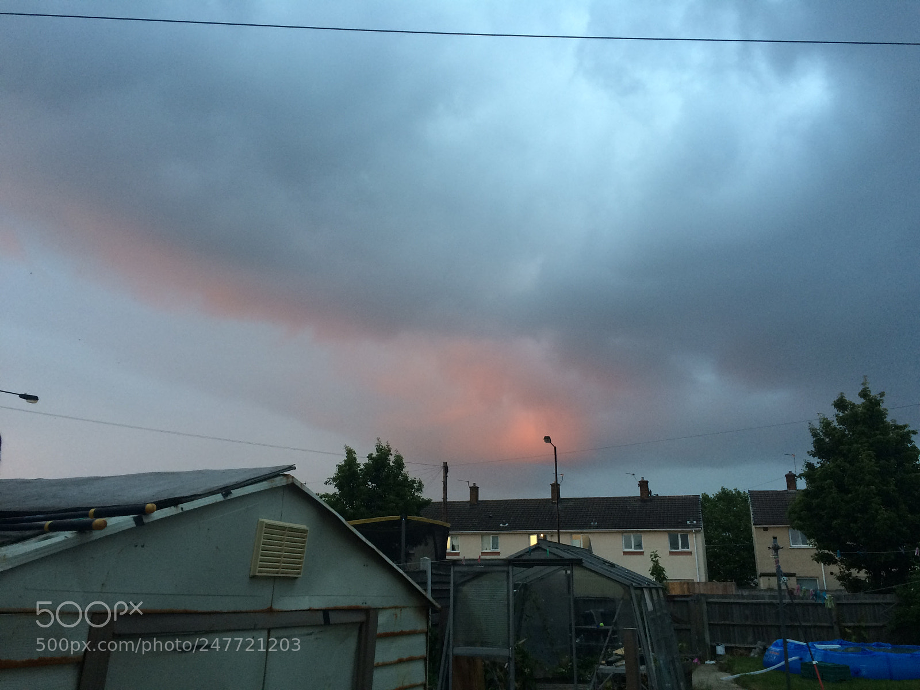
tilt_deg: +19.4
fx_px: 771
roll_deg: +0.2
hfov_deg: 61.7
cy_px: 345
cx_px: 460
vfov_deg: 48.2
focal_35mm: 29
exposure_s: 1/33
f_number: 2.2
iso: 40
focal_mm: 4.15
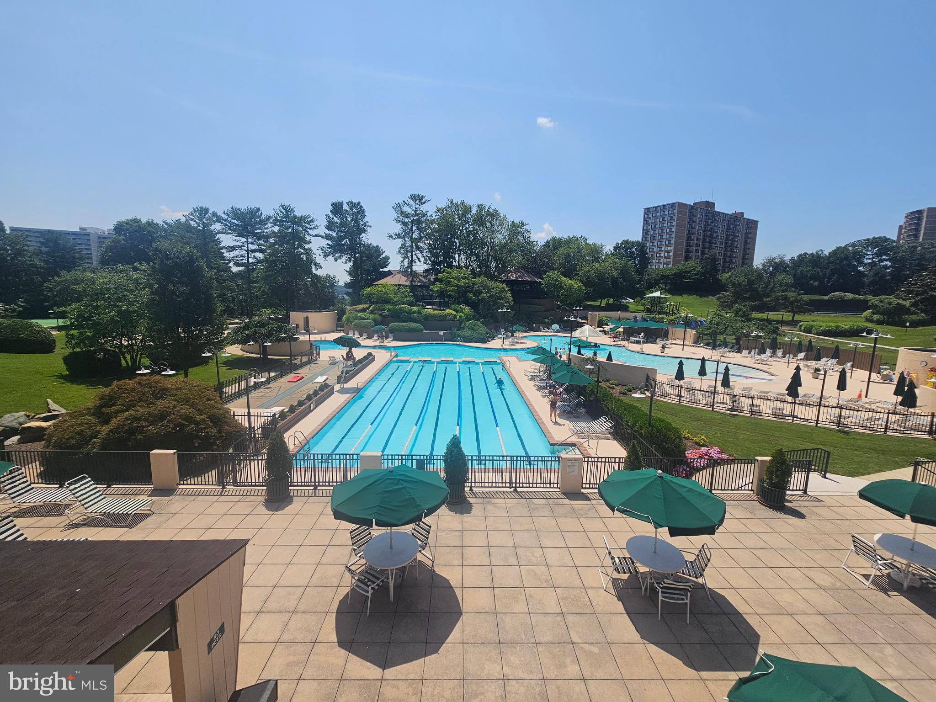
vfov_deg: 89.9
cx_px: 468
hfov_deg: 106.2
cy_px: 351
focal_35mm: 13
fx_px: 352
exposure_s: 1/3531
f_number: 2.2
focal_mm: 2.2
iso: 50
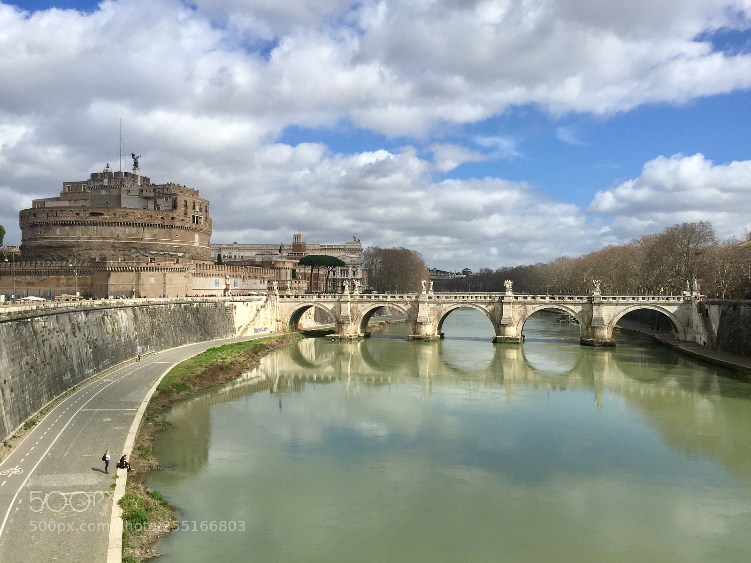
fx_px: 629
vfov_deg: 48.2
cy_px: 282
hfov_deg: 61.7
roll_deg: -0.5
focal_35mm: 29
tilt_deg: +1.7
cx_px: 376
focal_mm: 4.15
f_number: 2.2
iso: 32
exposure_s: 1/3049
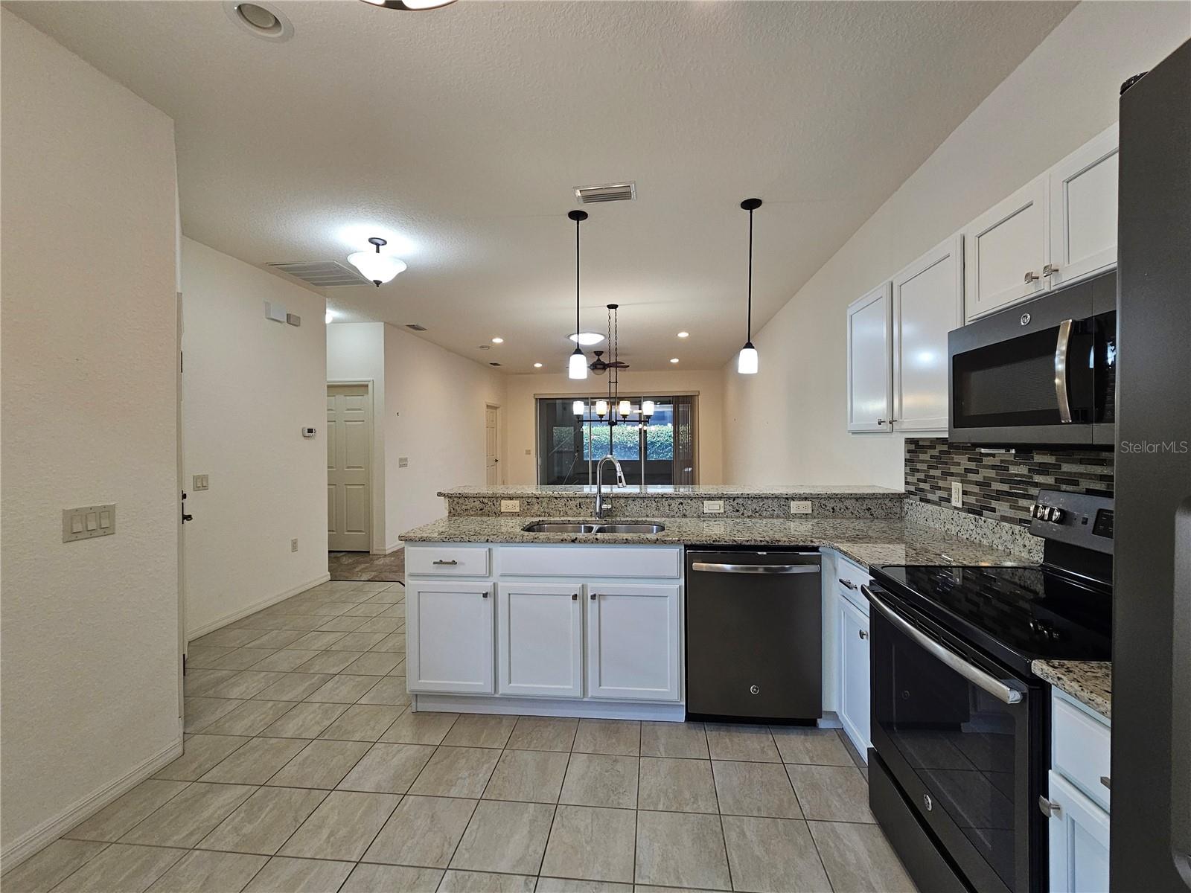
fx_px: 447
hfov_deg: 106.2
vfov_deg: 89.9
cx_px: 596
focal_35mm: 13
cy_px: 446
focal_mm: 2.2
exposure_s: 1/60
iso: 100
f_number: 2.2
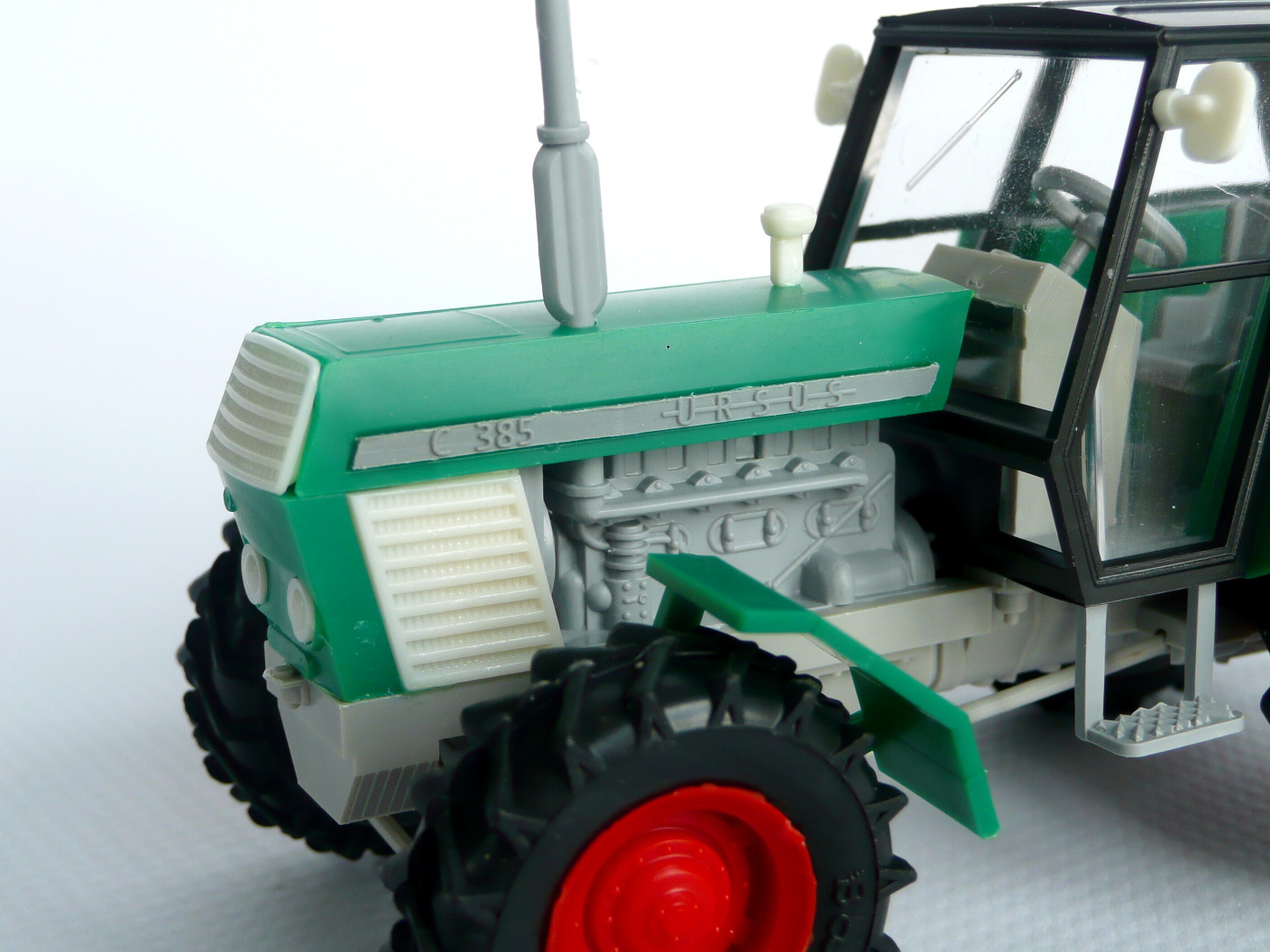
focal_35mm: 62
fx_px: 2275
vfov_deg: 23.7
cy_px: 476
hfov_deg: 31.2
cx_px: 635
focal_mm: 10.2
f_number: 4.5
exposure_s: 1/100
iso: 100
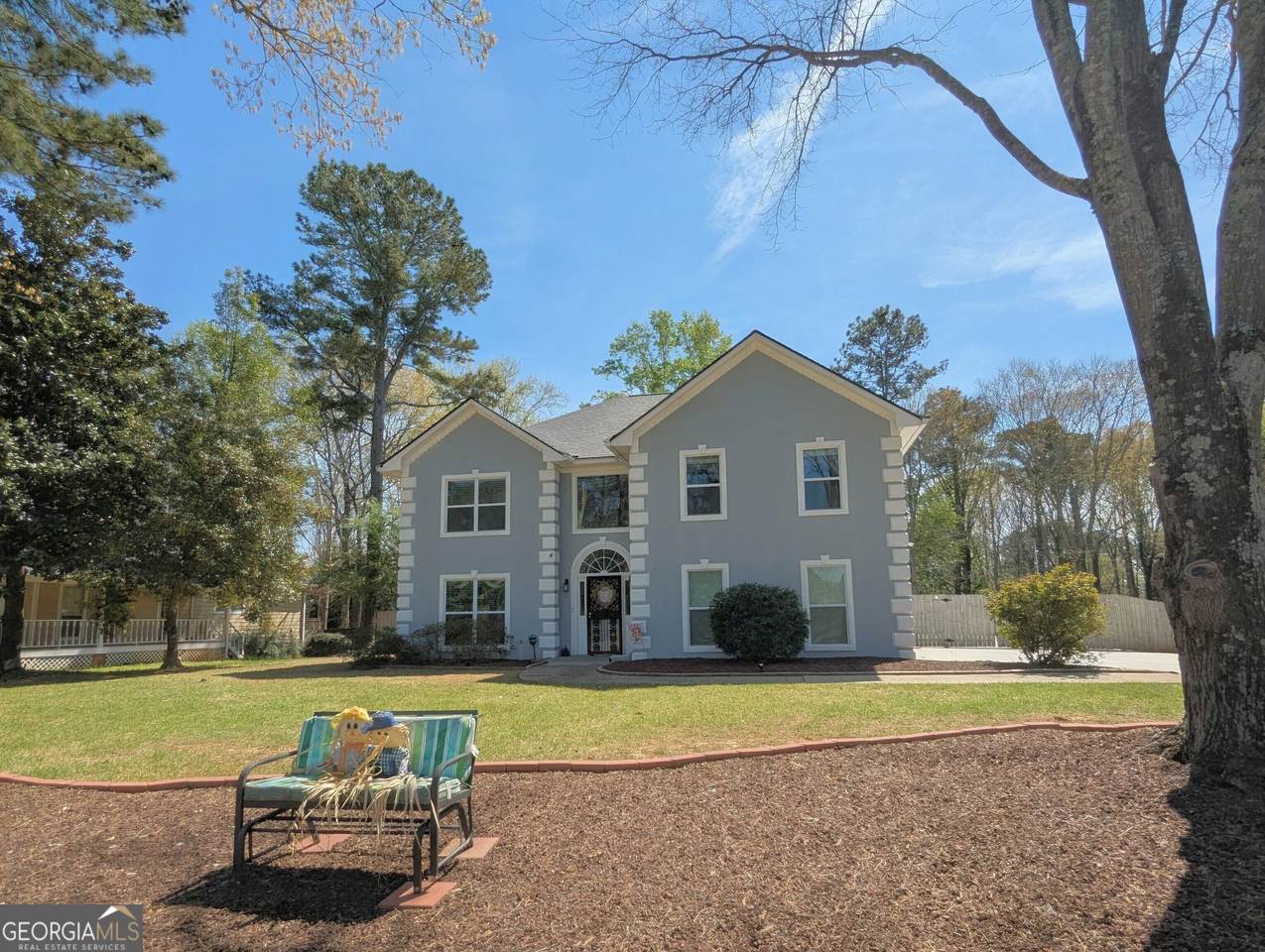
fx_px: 586
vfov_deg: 78.2
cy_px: 476
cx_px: 632
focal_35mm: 16
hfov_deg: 94.4
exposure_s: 1/1499
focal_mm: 2.35
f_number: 2.2
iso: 48
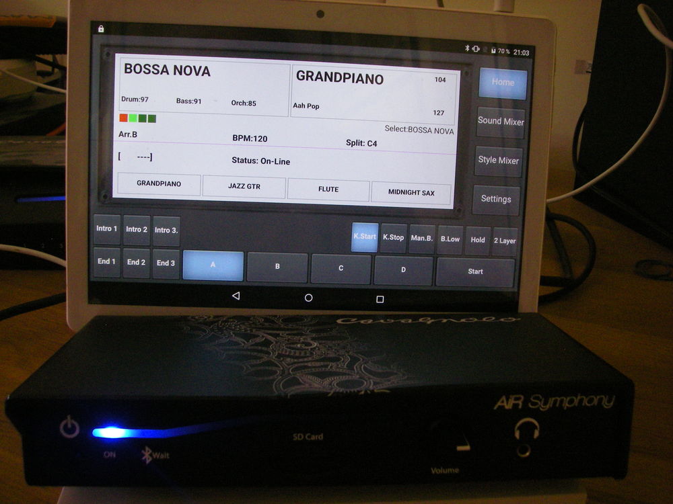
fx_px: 739
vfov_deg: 37.7
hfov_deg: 49.0
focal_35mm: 38
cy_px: 252
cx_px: 336
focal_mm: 6.3
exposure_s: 1/50
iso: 250
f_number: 3.3
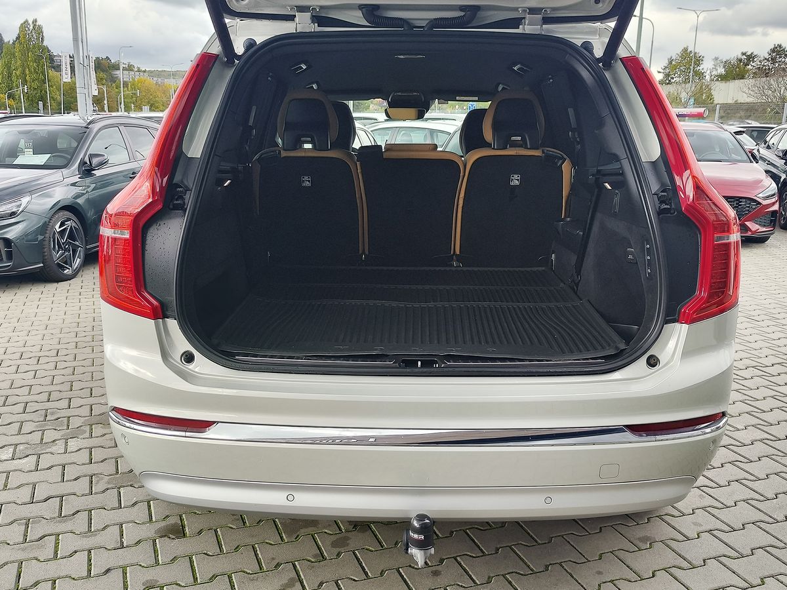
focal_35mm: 23
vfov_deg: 58.9
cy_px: 295
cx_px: 394
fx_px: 523
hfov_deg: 73.9
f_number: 1.69
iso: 50
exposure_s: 1/167
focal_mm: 7.01
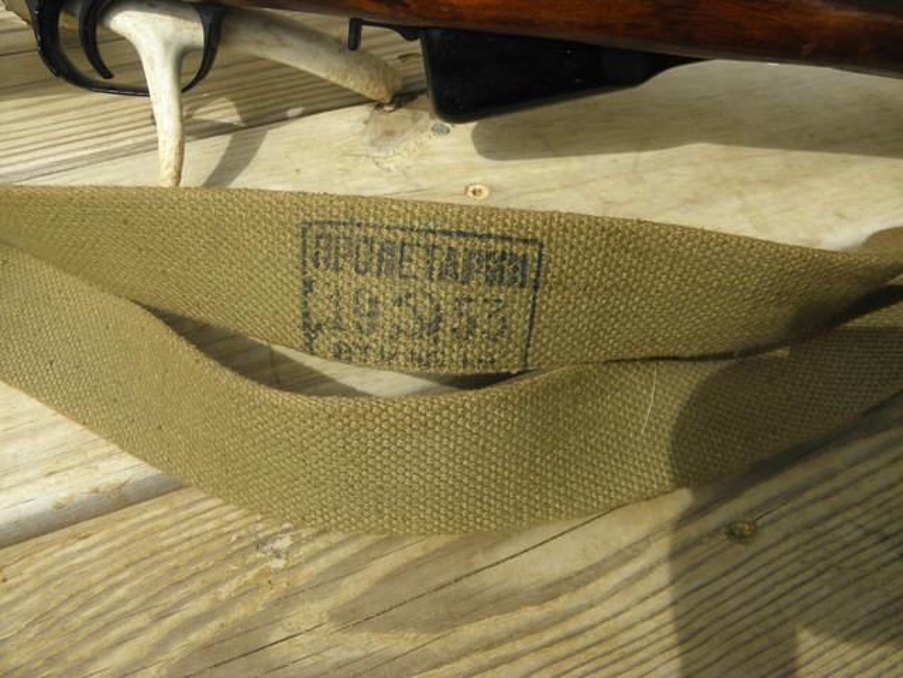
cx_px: 452
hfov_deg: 63.4
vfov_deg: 49.7
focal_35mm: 28
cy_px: 339
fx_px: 730
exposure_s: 1/400
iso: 100
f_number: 3.5
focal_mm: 5
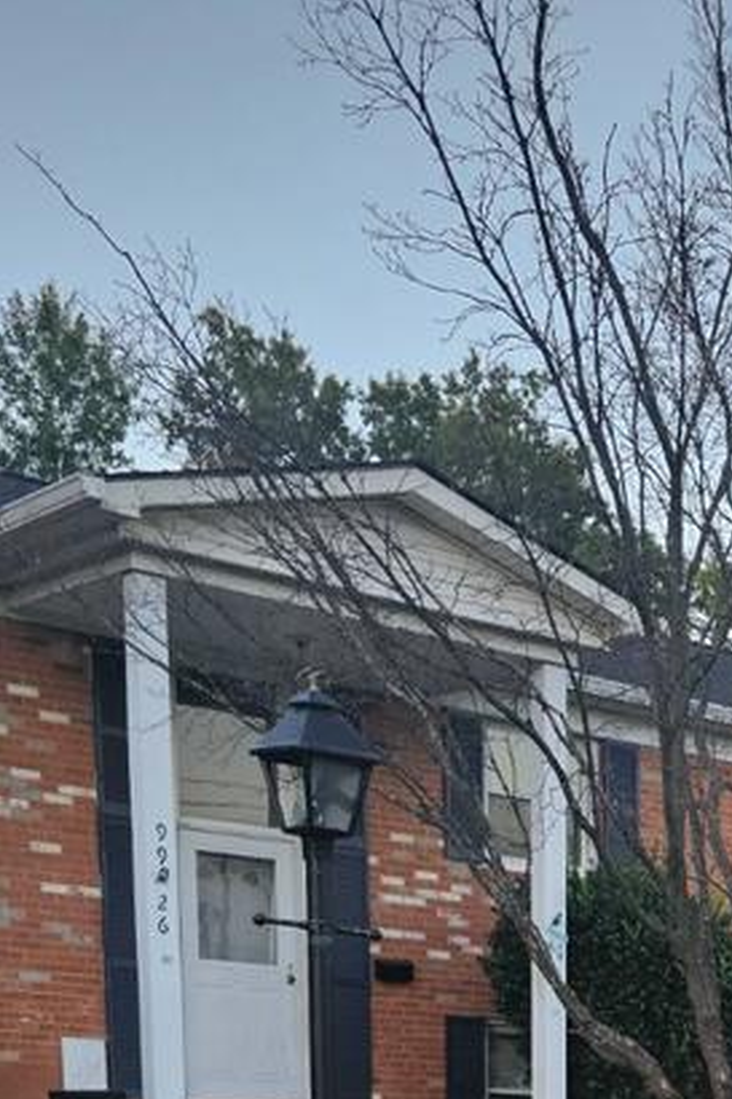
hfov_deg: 19.8
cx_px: 955
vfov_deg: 26.8
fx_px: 1923
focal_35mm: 63
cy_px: 1442
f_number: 1.7
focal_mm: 6.3
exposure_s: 1/207
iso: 125
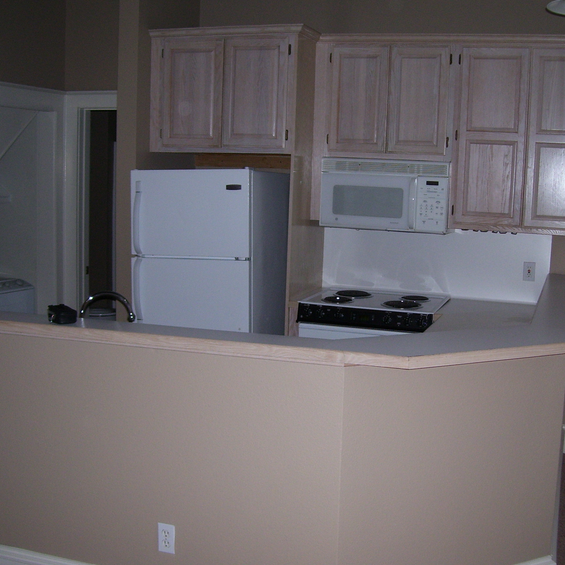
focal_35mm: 44
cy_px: 283
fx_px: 813
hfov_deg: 38.3
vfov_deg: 38.3
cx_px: 307
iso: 125
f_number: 2.7
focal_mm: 6
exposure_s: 1/60
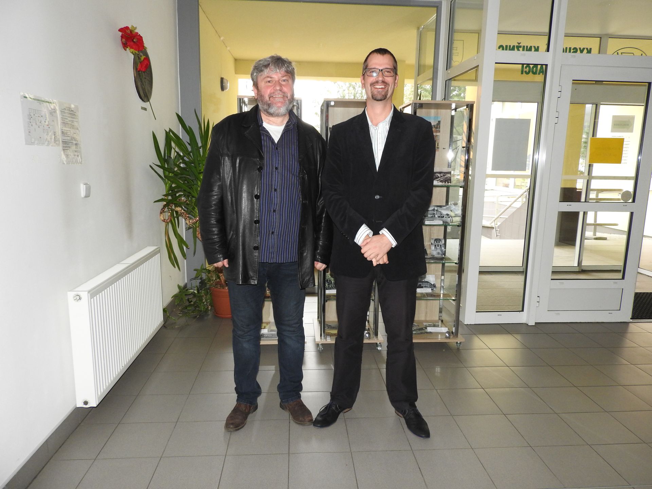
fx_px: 452
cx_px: 326
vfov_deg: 56.8
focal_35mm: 24
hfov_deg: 71.6
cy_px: 244
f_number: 3.3
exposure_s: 1/30
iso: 200
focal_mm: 4.3
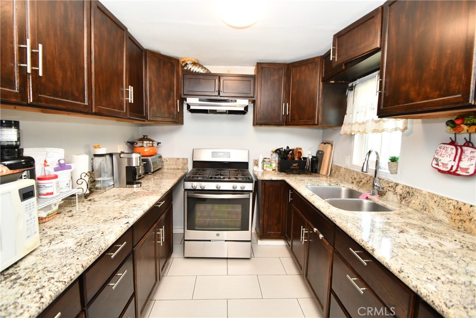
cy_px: 159
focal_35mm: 15
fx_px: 198
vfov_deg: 77.3
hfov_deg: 100.4
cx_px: 238
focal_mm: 10
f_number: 4
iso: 640
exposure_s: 1/60
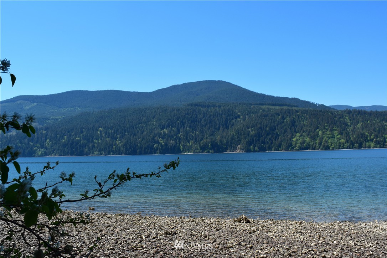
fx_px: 339
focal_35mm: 32
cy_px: 129
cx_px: 194
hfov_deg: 59.5
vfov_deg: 41.7
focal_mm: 21
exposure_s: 1/500
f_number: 11
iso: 400
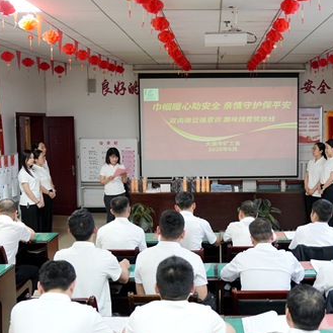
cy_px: 176
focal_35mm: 45
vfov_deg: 37.5
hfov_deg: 37.1
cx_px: 228
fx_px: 490
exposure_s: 1/100
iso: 2500
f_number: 3.5
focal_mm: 29
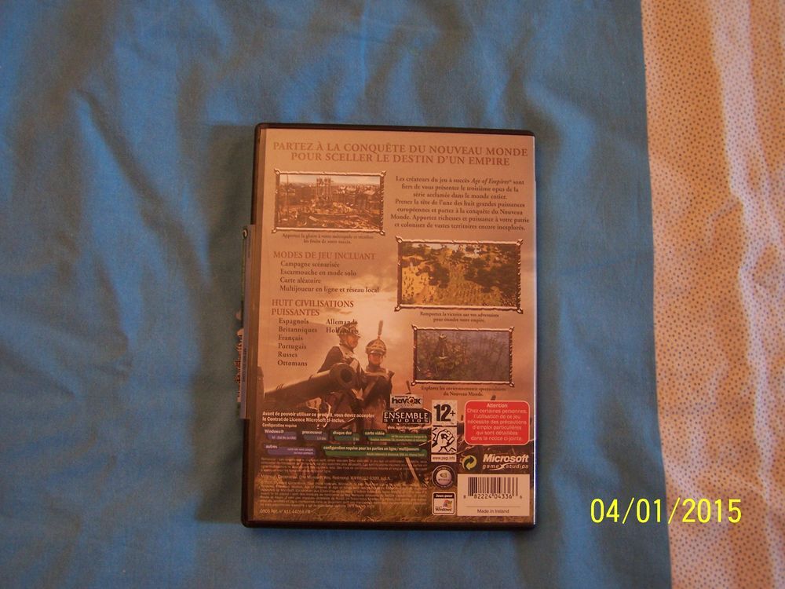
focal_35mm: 38
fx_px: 862
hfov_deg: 49.0
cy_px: 294
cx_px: 392
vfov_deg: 37.7
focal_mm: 6.3
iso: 140
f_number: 2.8
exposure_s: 1/30
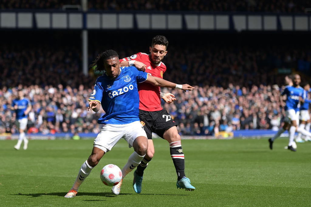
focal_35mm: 135
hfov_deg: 15.2
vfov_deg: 10.2
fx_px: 1166
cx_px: 156
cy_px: 104
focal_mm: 135
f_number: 2.8
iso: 200
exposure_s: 1/2000
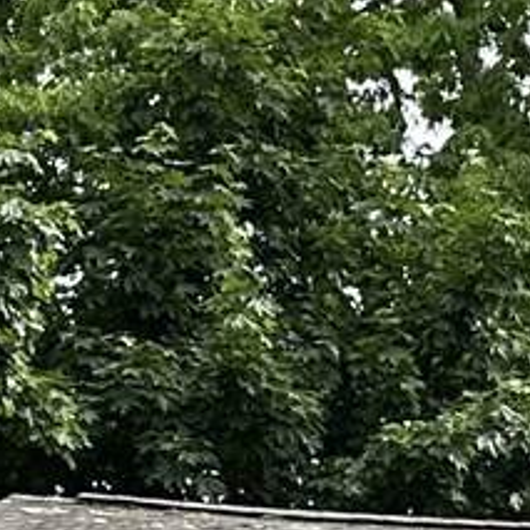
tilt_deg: +4.6
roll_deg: +1.2
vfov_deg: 8.2
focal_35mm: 204
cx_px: 1657
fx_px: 3534
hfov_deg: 7.4
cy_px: 1067
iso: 80
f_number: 1.78
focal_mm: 6.86
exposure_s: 1/971
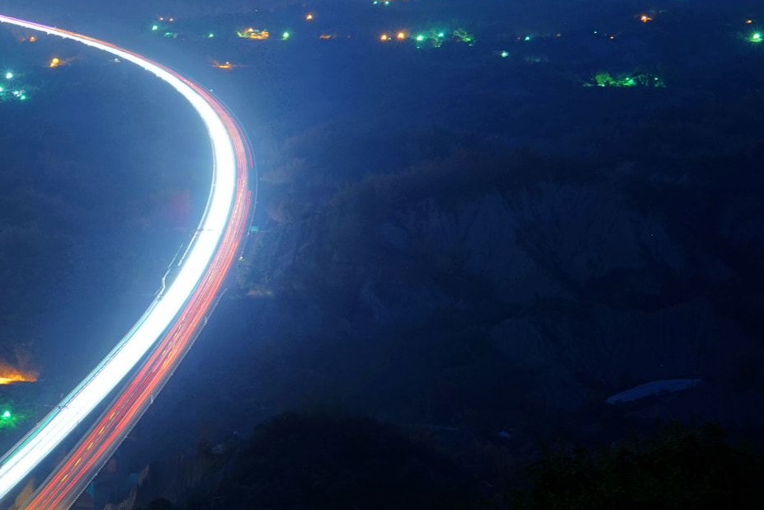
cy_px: 237
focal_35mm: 84
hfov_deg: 23.3
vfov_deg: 16.3
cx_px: 19
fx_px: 1783
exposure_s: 20
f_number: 5.6
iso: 400
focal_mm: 38
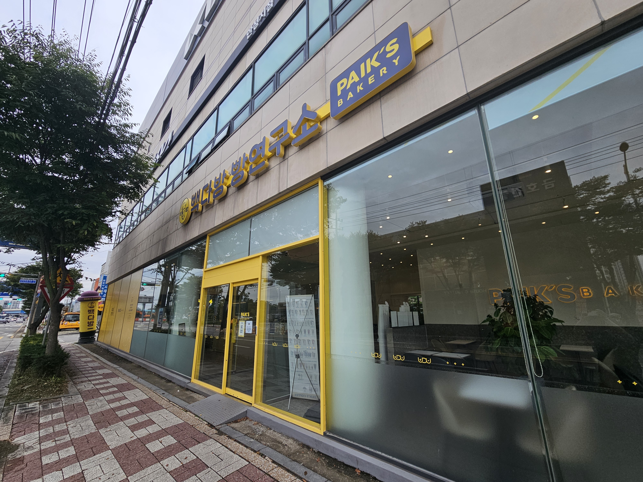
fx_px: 241
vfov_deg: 89.9
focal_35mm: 13
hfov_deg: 106.2
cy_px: 241
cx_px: 322
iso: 50
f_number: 2.2
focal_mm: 2.2
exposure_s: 1/843
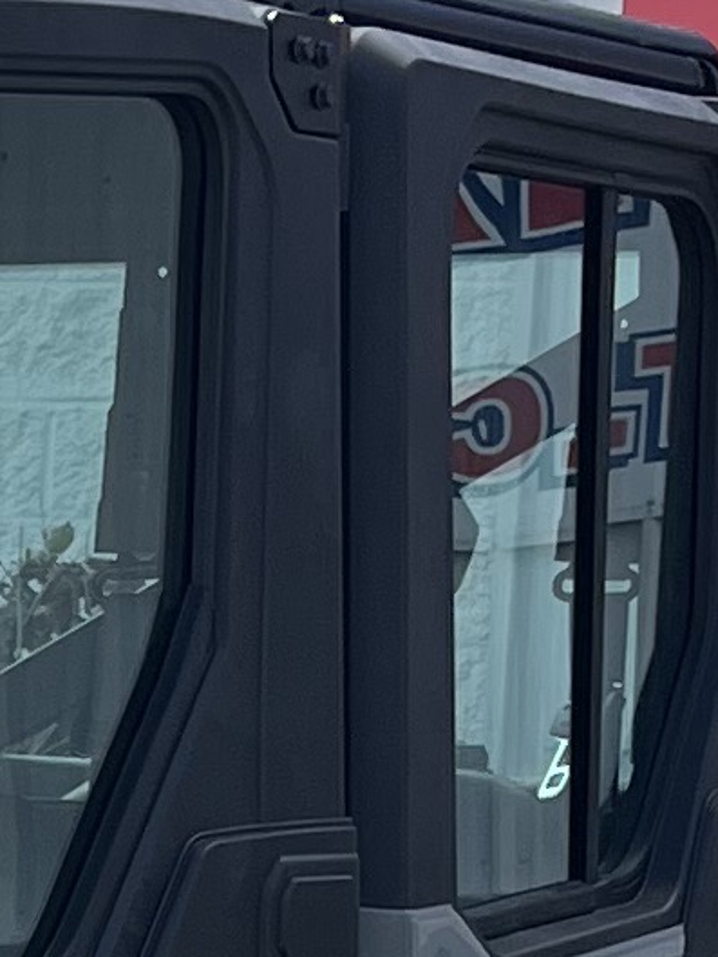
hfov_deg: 7.1
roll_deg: -1.3
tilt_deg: -5.9
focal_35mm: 198
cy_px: 1270
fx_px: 5474
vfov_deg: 9.8
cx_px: -1000
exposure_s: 1/2137
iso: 50
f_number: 1.6
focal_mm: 5.1
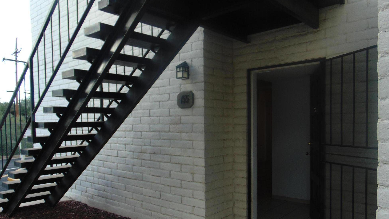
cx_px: 196
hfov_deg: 67.9
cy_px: 135
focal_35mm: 28
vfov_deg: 41.2
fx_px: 289
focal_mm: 4.5
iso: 80
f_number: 3
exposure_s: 1/160
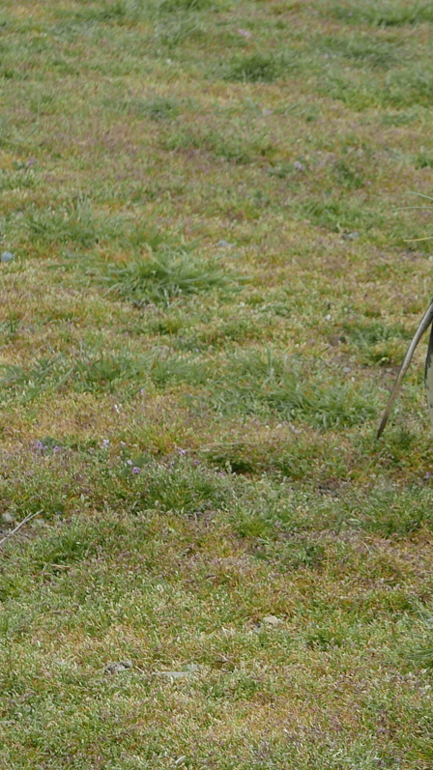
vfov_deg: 10.2
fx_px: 4309
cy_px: 385
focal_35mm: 211
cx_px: 514
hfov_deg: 5.7
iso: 200
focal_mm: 34
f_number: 5.6
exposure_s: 1/320
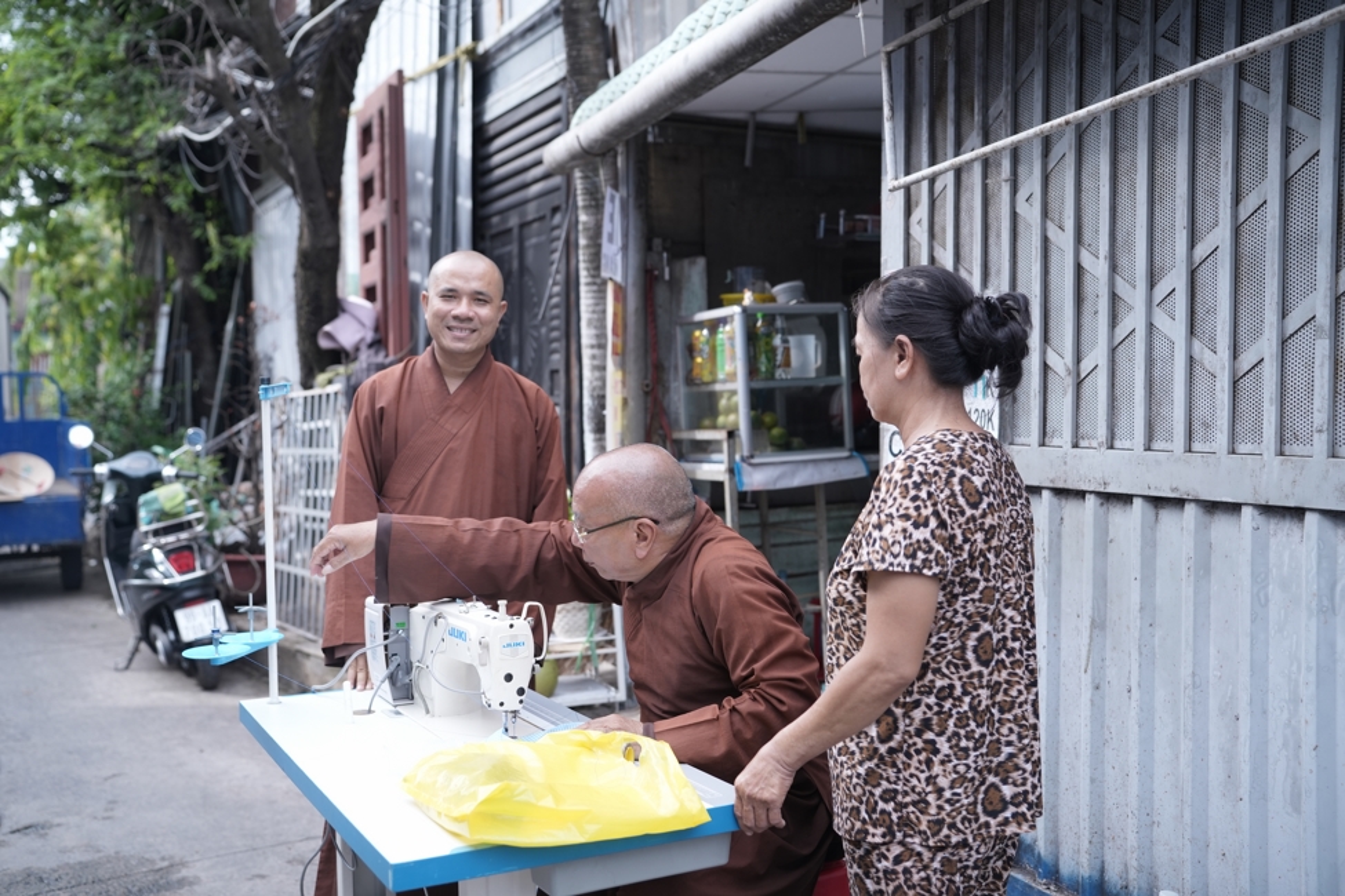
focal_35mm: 35
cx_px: 672
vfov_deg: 37.9
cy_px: 448
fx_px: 1308
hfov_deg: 54.4
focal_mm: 35
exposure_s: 1/400
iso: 250
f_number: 2.8
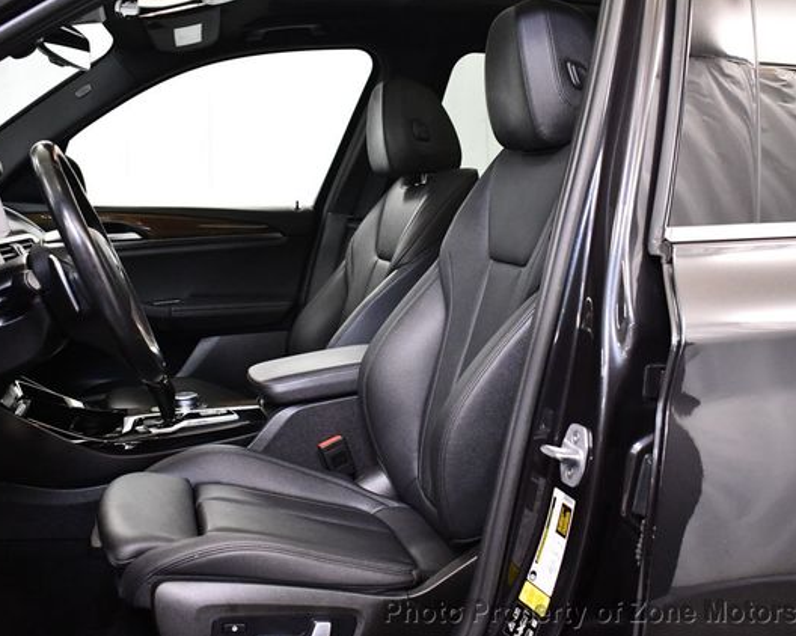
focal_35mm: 41
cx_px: 365
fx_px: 966
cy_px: 318
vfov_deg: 36.5
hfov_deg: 44.8
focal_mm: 18
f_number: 3.5
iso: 2500
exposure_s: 1/125
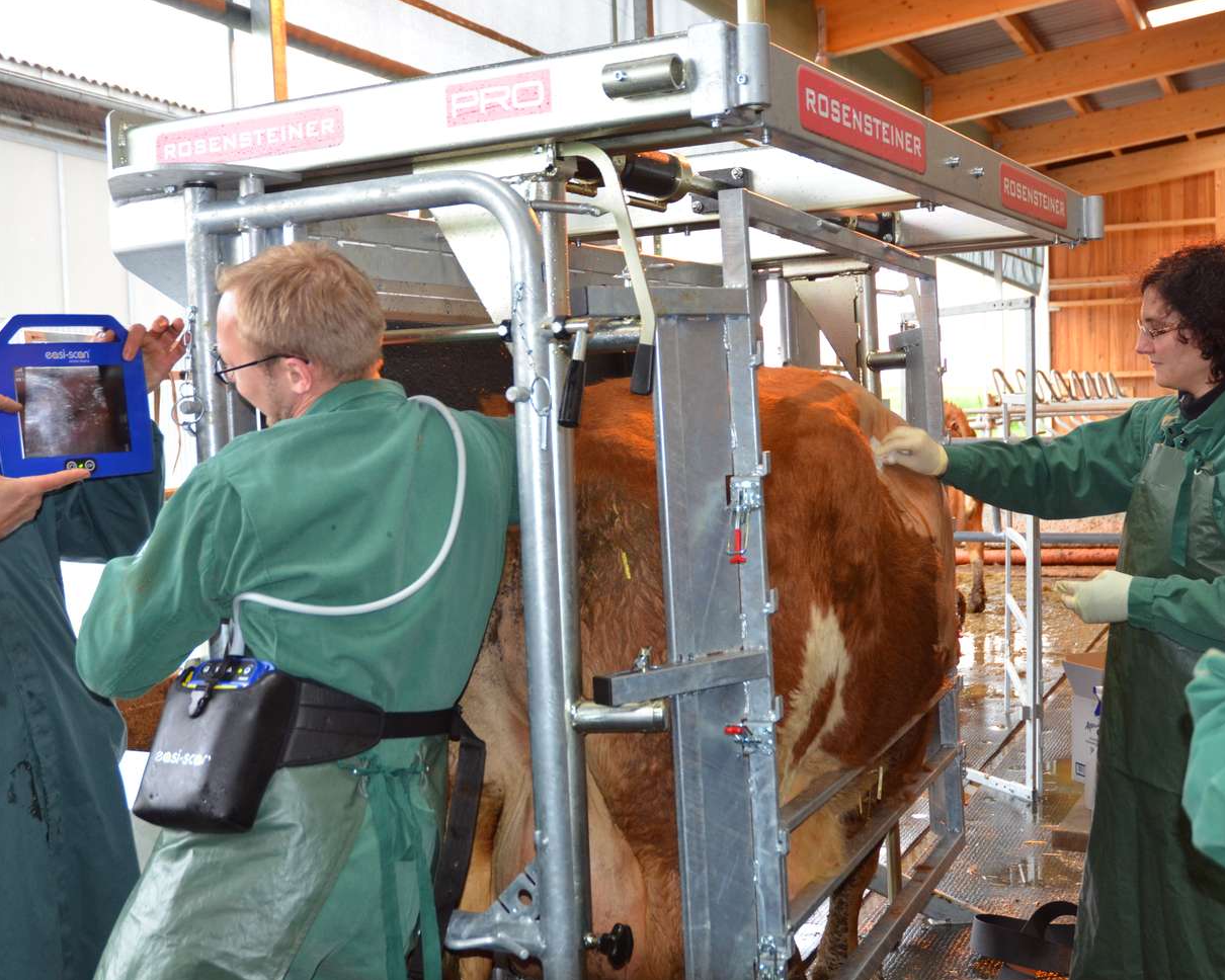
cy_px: 497
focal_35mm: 45
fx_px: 1617
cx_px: 646
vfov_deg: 33.7
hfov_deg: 41.5
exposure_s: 1/60
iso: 640
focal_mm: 25
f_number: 3.8
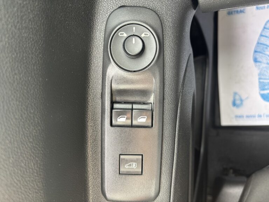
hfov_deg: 67.3
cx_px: 134
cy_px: 101
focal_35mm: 26
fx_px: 202
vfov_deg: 53.1
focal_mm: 5.96
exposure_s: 1/105
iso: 125
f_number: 1.6
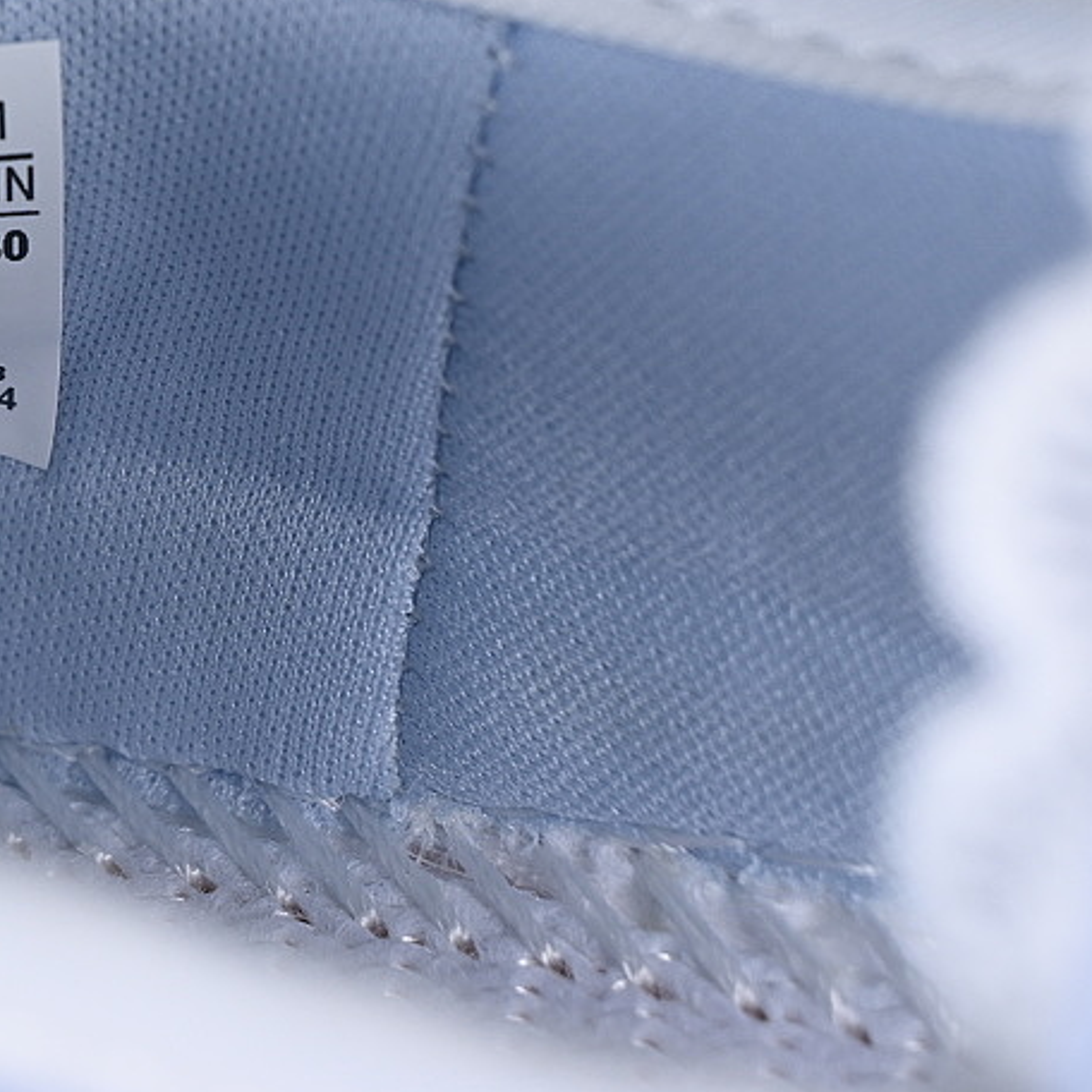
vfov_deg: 11.5
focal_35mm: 151
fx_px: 5389
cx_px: -127
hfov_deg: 11.4
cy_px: 309
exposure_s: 1/80
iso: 160
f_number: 7.1
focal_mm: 50
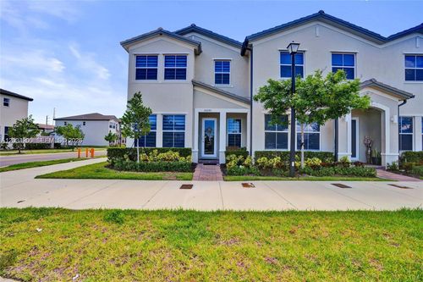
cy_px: 141
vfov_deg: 73.7
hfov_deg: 96.8
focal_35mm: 16
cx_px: 212
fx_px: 188
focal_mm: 16
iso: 64
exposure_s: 1/400
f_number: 6.3
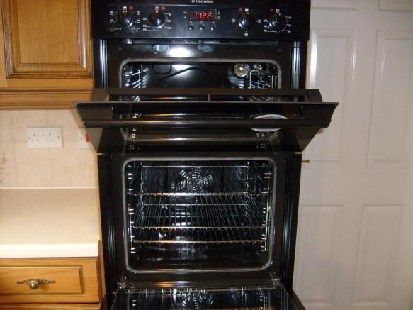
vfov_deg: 40.7
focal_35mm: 35
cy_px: 155
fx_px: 417
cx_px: 206
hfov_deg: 52.6
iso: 100
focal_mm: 5.8
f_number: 2.8
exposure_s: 1/45
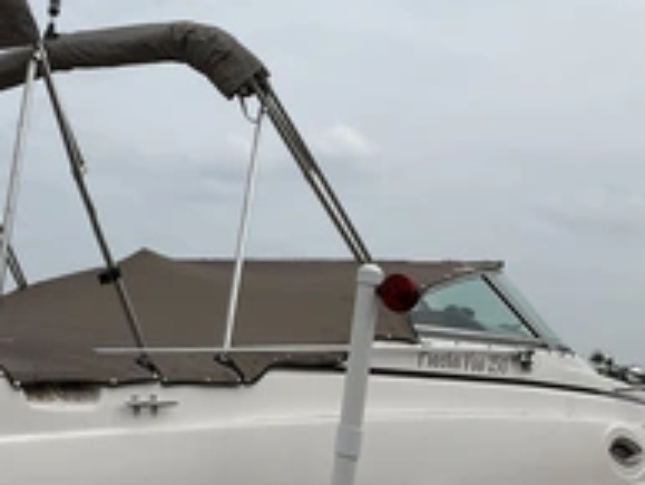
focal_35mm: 60
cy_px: 107
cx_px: 13
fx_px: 1119
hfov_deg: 30.1
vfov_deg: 24.1
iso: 25
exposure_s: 1/4405
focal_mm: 3
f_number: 1.8
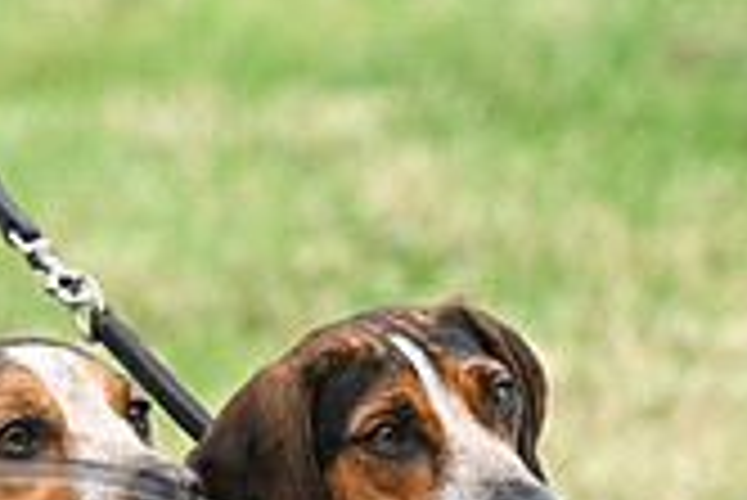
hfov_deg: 4.5
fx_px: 9429
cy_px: 858
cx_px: -32
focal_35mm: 454
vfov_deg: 3.0
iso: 450
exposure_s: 1/1000
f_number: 4.5
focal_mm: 130
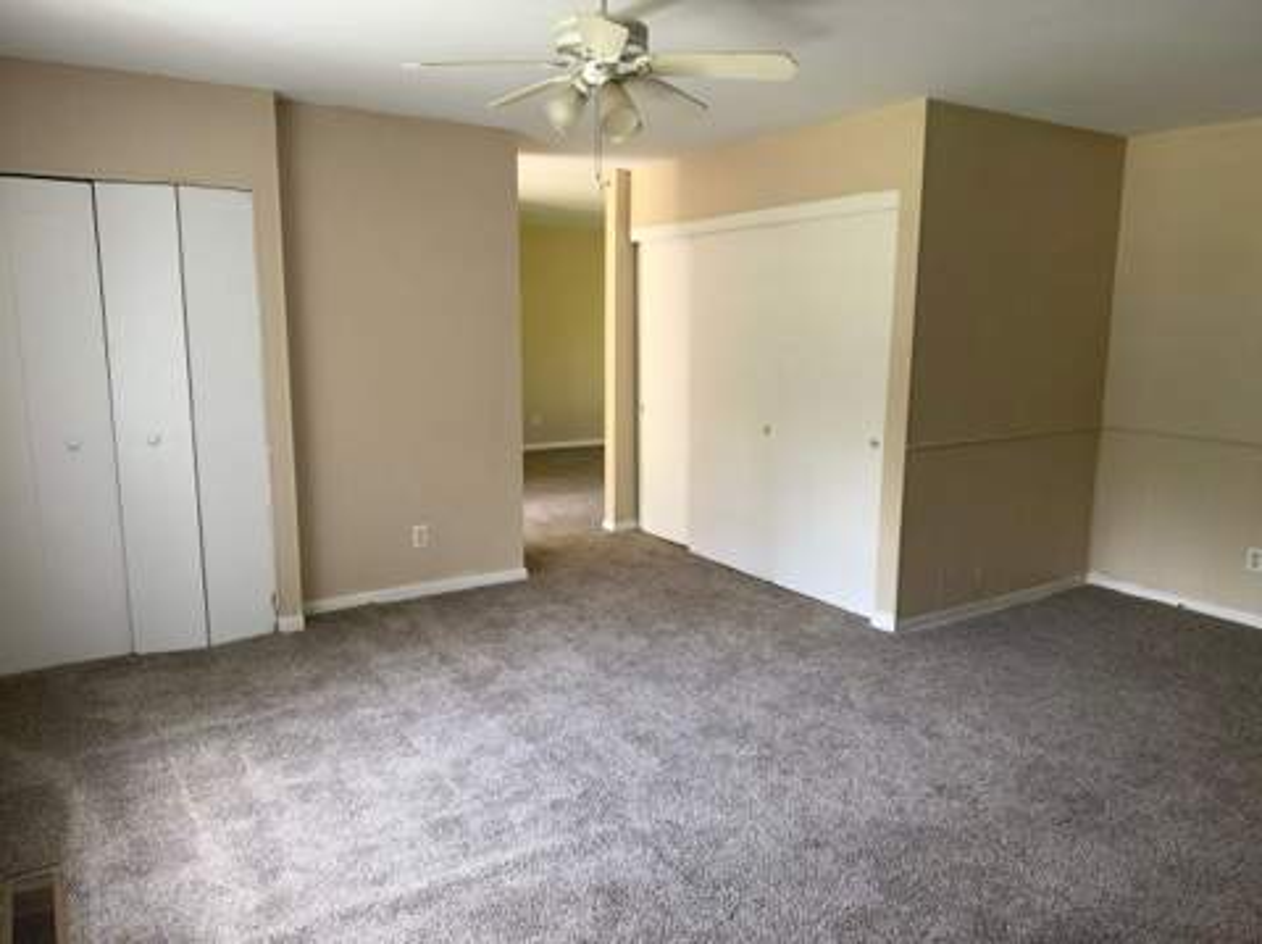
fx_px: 874
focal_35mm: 24
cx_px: 631
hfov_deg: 71.7
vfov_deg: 56.7
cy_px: 472
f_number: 1.8
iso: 160
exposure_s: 1/121
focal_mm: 6.93
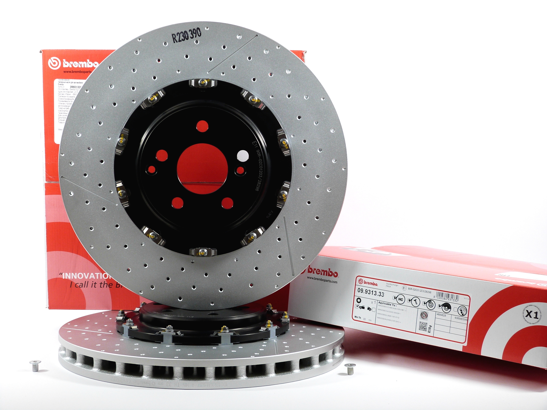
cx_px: 274
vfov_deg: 25.2
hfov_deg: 33.2
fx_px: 917
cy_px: 205
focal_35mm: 58
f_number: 3.6
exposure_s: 1/125
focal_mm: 10.5
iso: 100
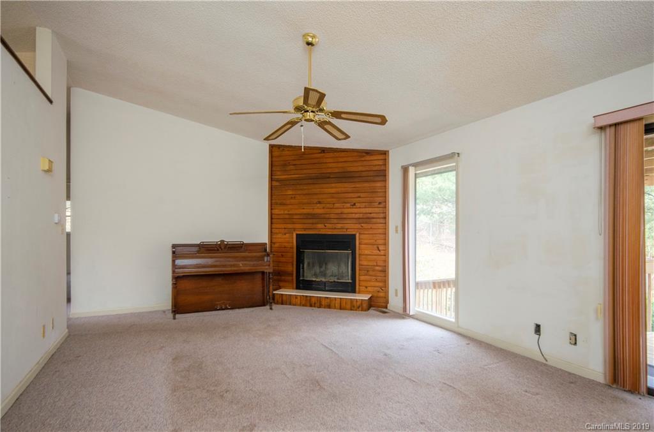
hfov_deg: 85.6
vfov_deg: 62.9
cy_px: 216
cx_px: 327
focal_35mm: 20
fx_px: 353
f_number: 7.1
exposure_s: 1/50
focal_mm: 13
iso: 500
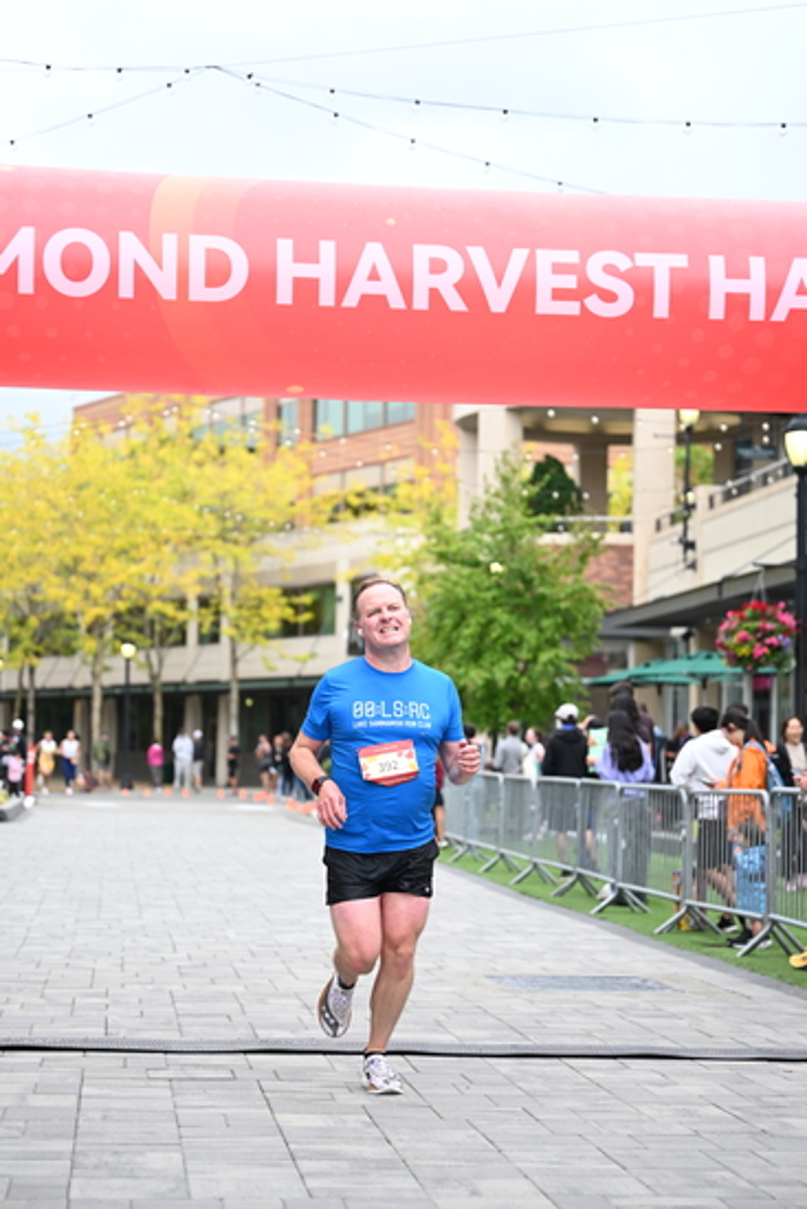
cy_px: 604
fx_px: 2453
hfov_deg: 18.7
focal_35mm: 73
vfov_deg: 27.7
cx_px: 404
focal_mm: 73
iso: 640
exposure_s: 1/1600
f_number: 2.8
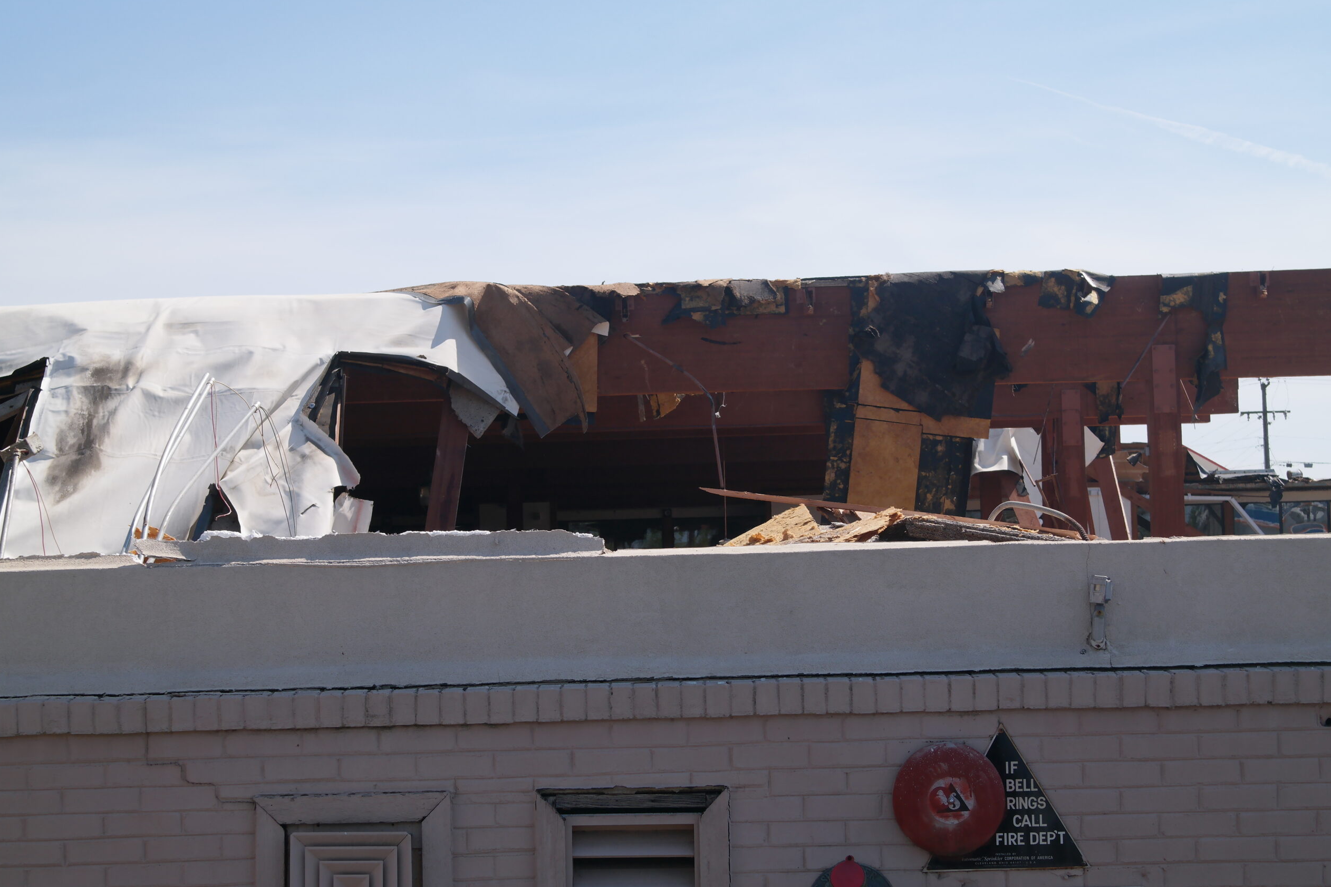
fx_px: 2588
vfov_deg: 19.5
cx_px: 660
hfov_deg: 28.8
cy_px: 439
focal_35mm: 70
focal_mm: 45
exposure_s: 1/400
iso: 200
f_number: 8
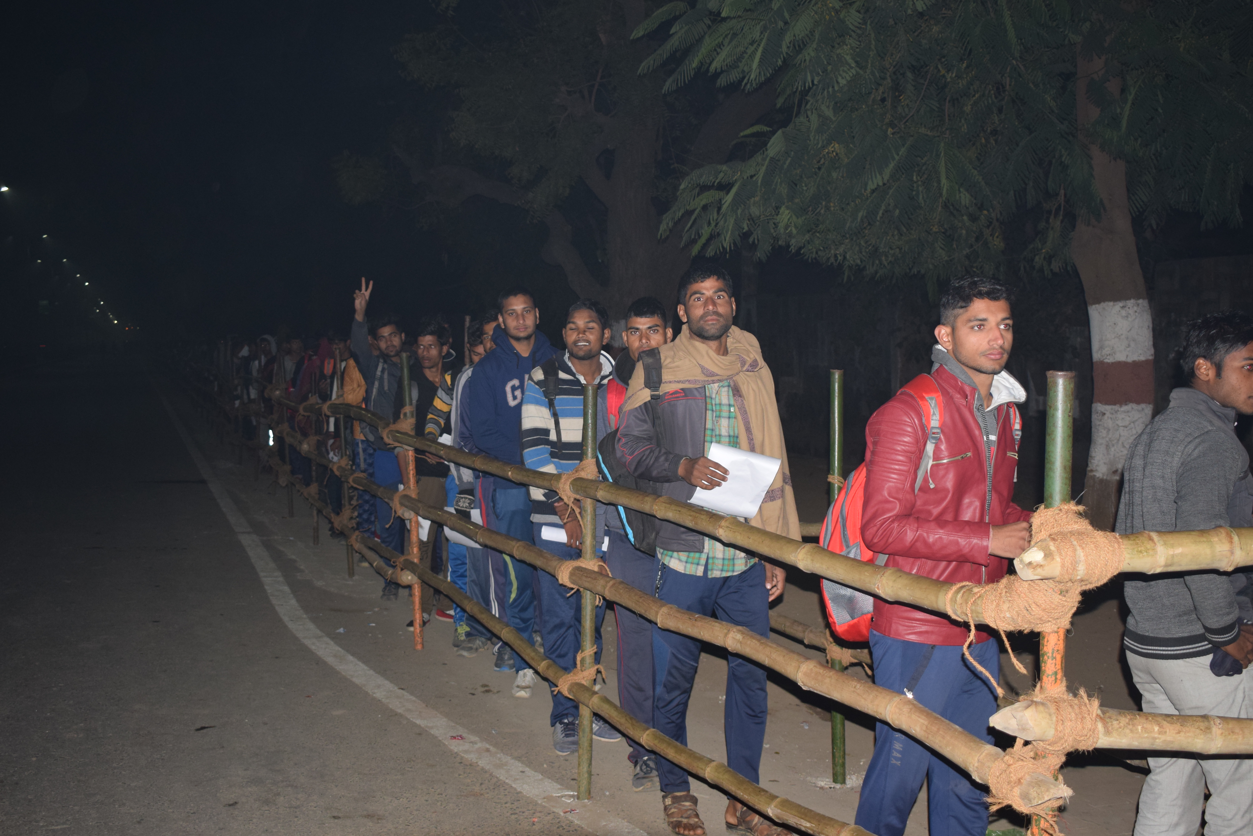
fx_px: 1462
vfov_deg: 31.9
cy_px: 418
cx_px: 626
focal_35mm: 42
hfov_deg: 46.4
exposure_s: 1/125
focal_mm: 28
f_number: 4.5
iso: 640
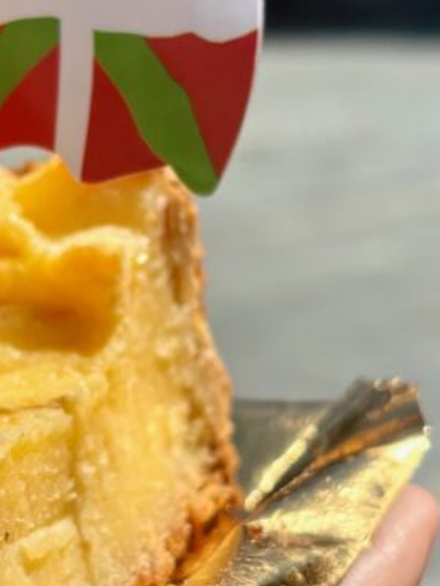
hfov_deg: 15.6
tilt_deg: -11.5
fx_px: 1592
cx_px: 94
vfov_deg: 20.9
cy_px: 268
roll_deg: +1.6
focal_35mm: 94
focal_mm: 5.96
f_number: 1.6
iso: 50
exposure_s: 1/3937
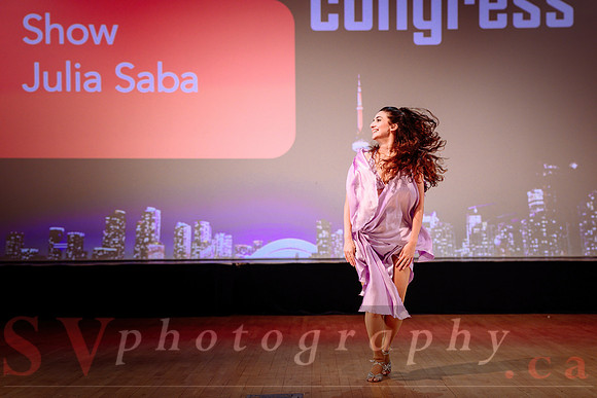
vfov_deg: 20.5
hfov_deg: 30.3
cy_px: 220
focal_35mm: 66
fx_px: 1103
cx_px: 330
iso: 1000
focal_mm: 50
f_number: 2
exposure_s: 1/500
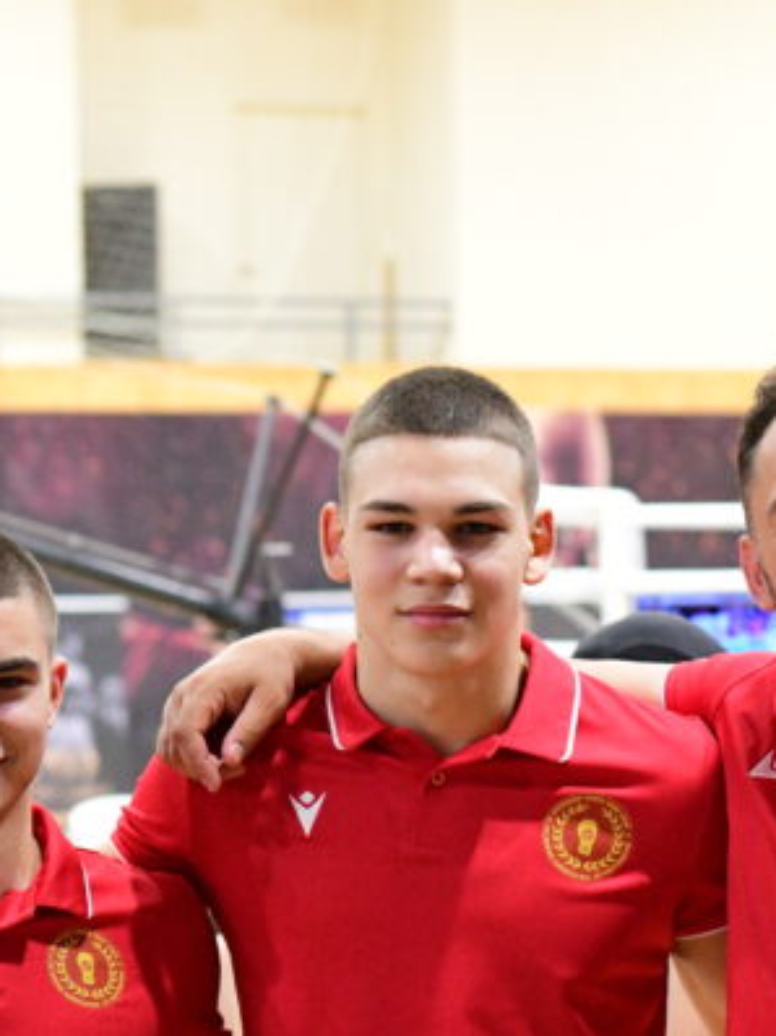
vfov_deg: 13.6
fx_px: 4339
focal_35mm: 145
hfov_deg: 10.1
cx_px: -172
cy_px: 833
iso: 6400
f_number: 3.2
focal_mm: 50
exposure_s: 1/640
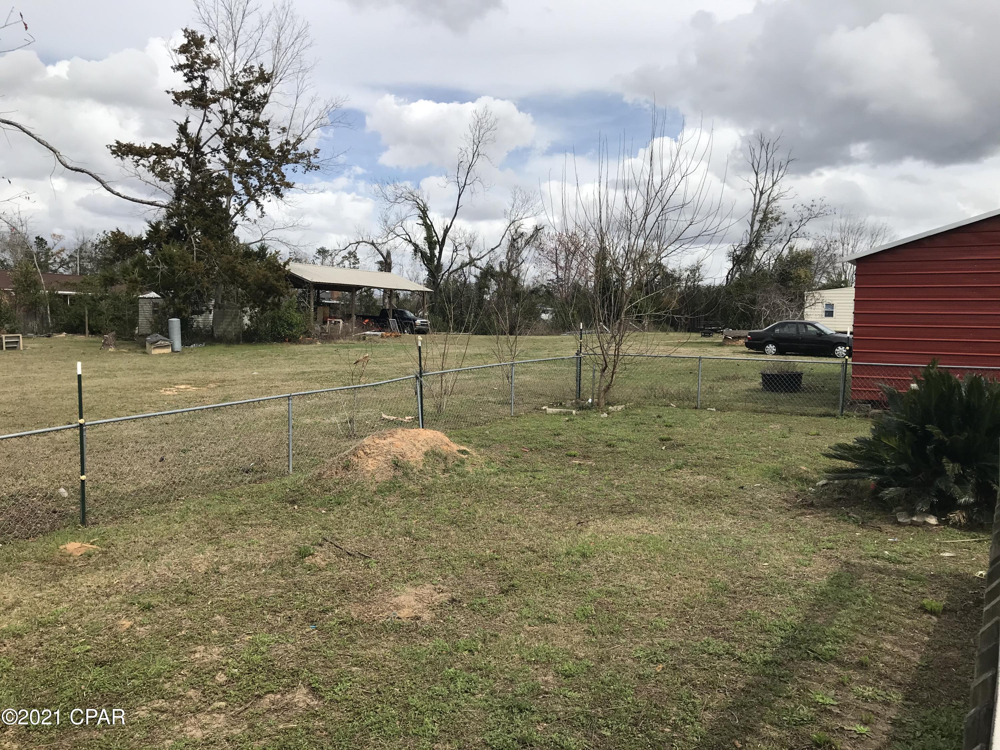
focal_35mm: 28
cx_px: 500
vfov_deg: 49.7
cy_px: 375
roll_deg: -1.0
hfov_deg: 63.4
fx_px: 809
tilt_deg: -3.0
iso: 20
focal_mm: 3.99
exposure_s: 1/3096
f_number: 1.8
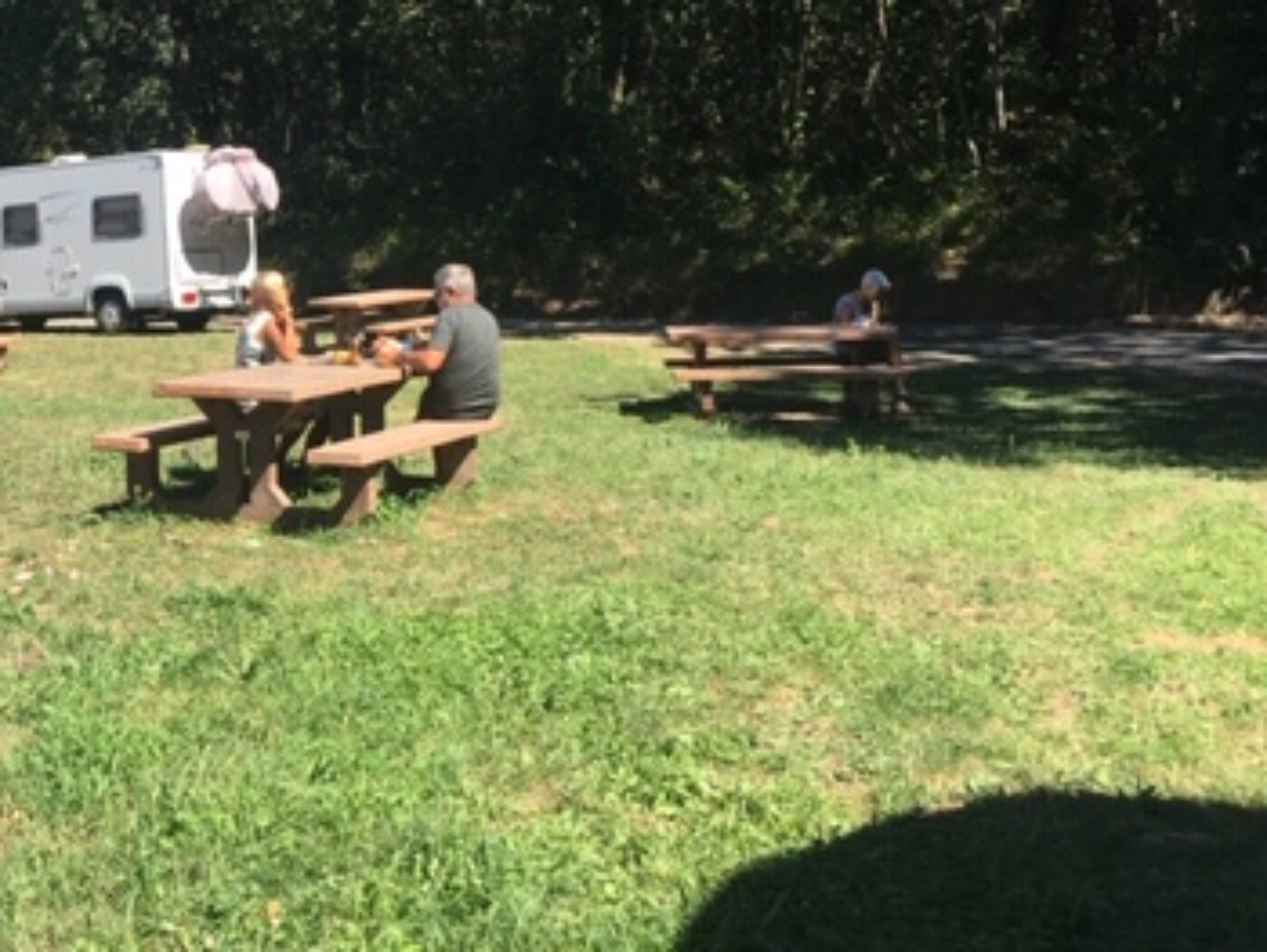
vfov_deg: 27.1
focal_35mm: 53
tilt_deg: -2.2
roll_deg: +0.4
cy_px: 203
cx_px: 170
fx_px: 1941
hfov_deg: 34.5
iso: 25
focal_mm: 4.15
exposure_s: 1/680
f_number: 2.2
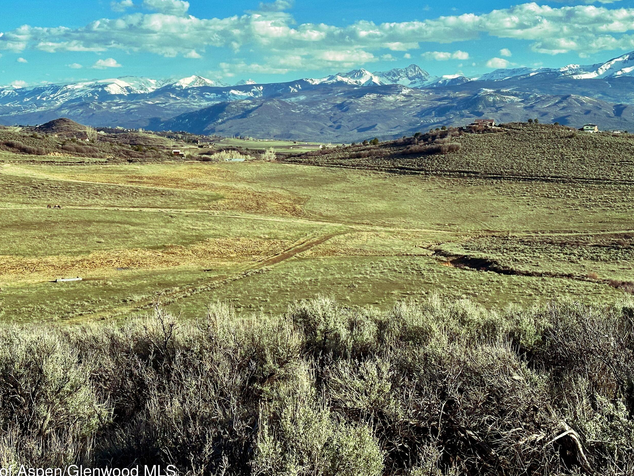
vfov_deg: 25.2
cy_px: 210
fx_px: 1062
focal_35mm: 58
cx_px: 262
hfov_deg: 33.2
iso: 64
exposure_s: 1/3058
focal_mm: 6.86
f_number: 1.78
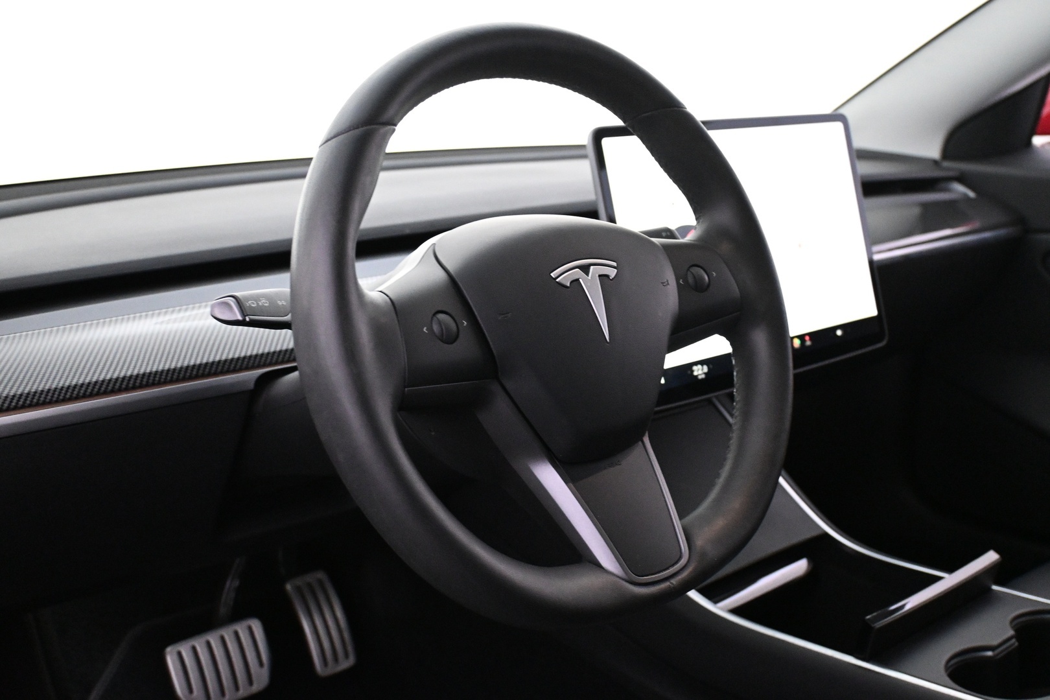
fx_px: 1137
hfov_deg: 49.6
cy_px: 350
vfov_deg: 34.2
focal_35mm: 39
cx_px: 525
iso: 4000
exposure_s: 1/50
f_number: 4.5
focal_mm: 26
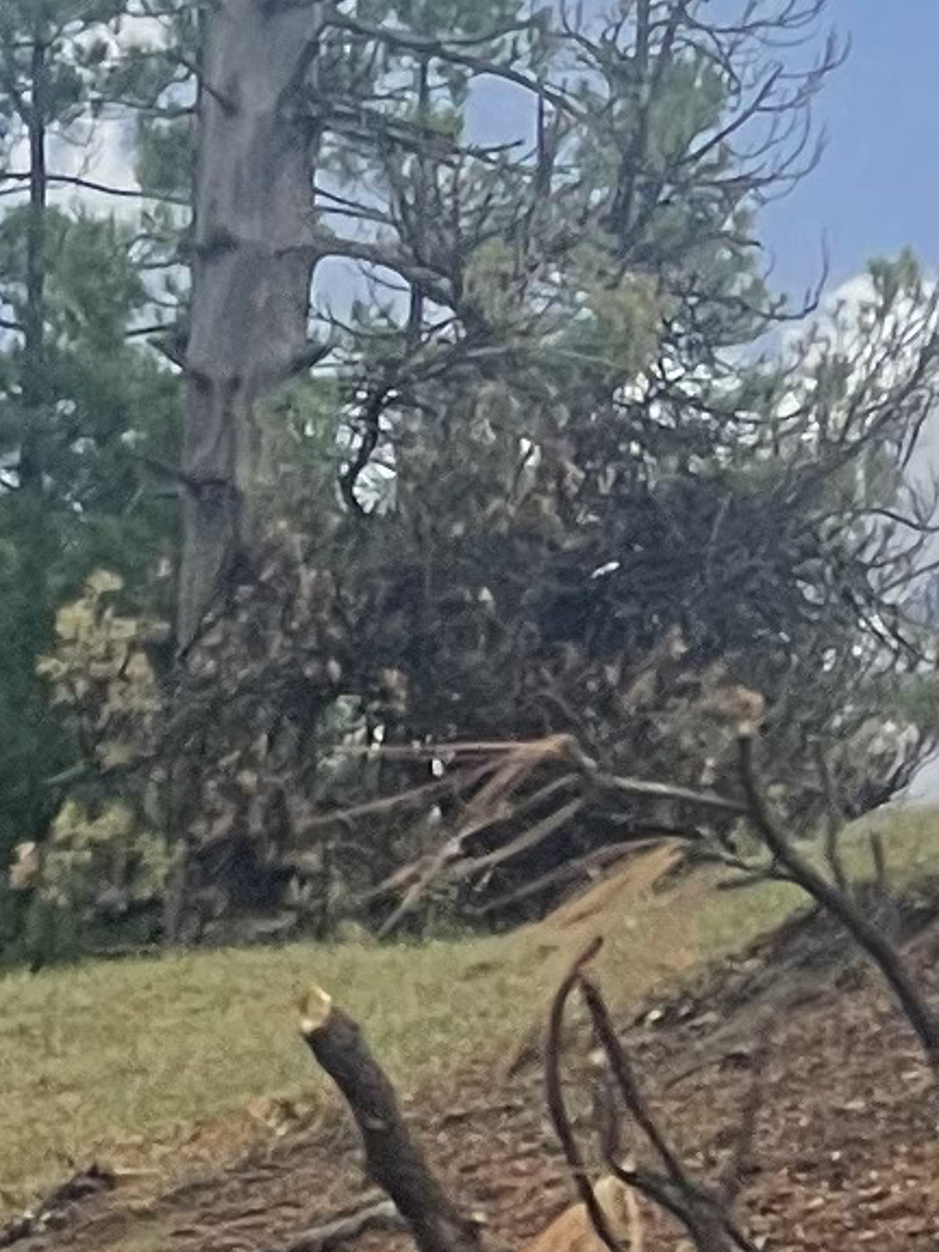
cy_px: -2108
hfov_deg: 3.3
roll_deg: -1.8
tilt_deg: +5.5
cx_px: 909
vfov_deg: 4.3
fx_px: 16203
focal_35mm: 448
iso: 20
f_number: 2.2
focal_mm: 7.5
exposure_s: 1/380
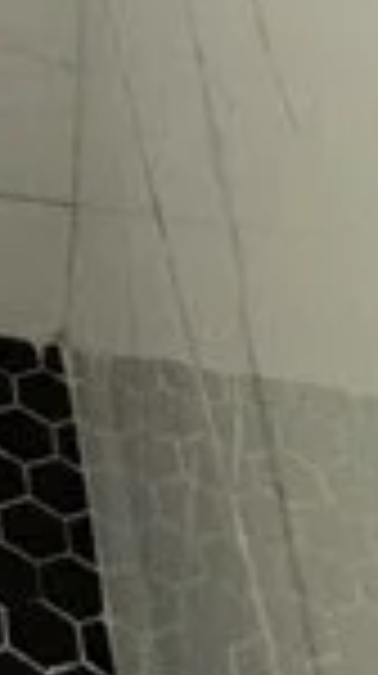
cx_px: -693
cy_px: -814
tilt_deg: -10.5
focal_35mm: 104
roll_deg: +3.1
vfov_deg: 15.0
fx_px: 1859
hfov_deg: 9.5
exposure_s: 1/120
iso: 250
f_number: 2.2
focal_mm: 2.22
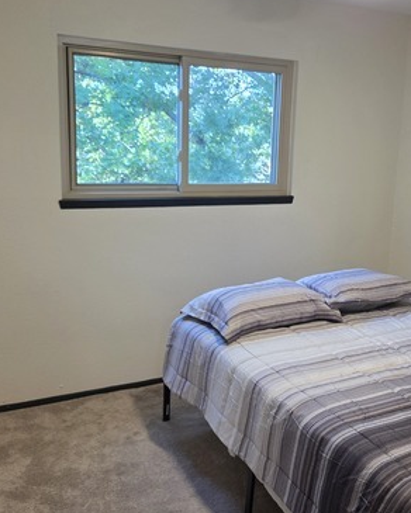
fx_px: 623
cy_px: 271
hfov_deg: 36.1
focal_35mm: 41
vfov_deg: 44.8
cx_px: 276
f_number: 1.8
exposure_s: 1/120
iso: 320
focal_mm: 5.4
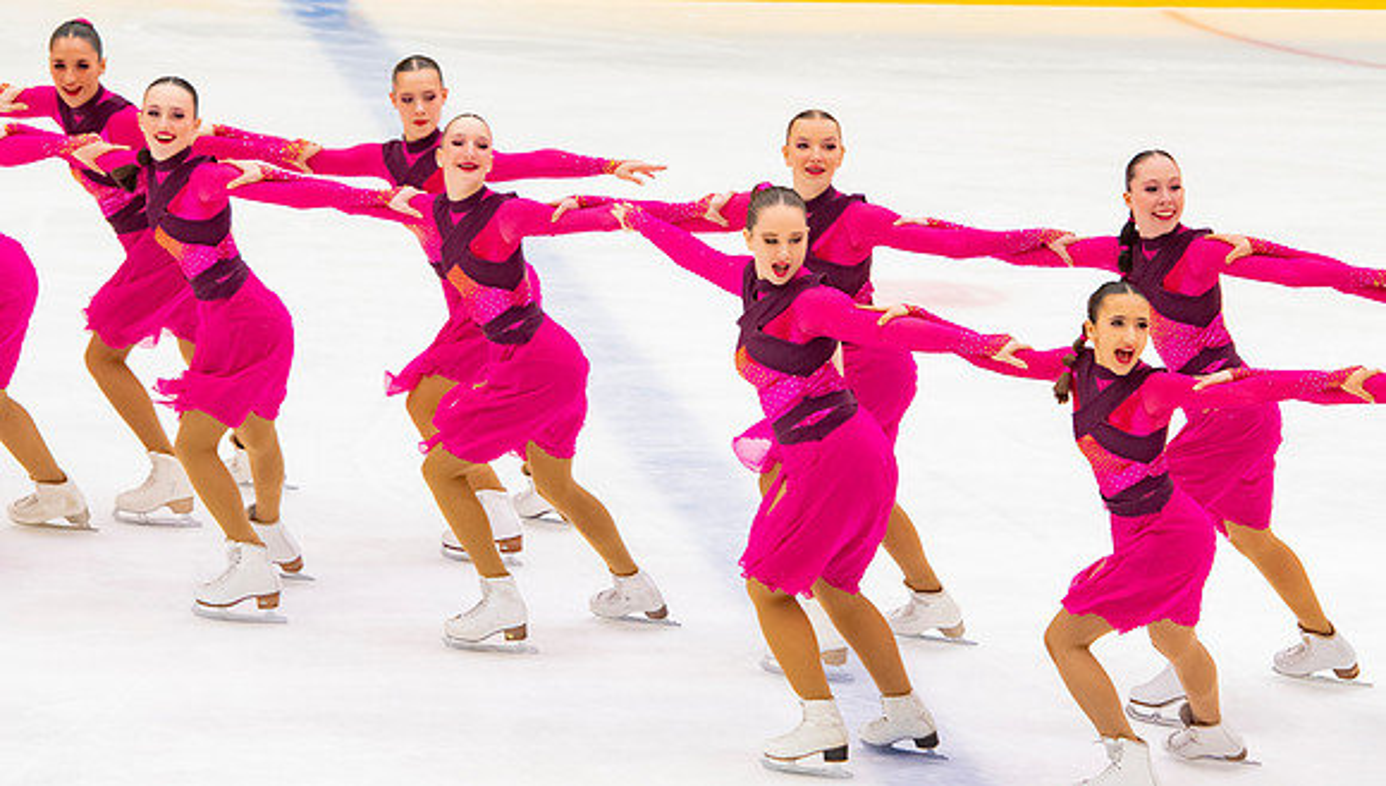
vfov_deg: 5.2
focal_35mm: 235
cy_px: 324
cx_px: 693
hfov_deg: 9.1
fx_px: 8660
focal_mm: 150
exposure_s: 1/320
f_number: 5.6
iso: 2500
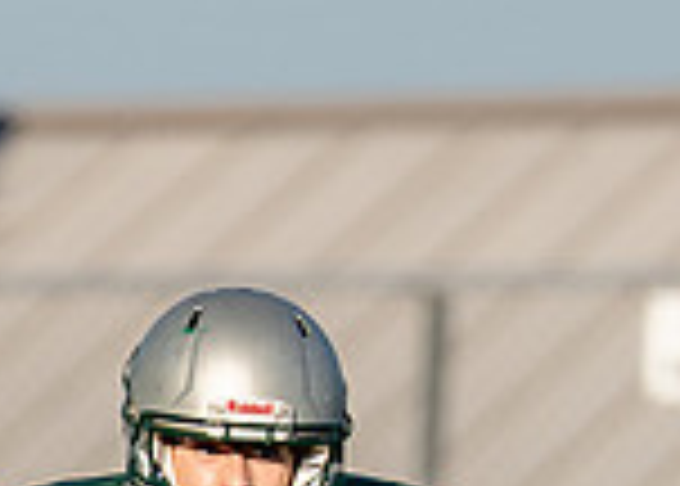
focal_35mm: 1818
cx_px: -54
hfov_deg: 1.1
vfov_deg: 0.8
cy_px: 856
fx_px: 35126
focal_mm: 200
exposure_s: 1/2500
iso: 200
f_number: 2.8
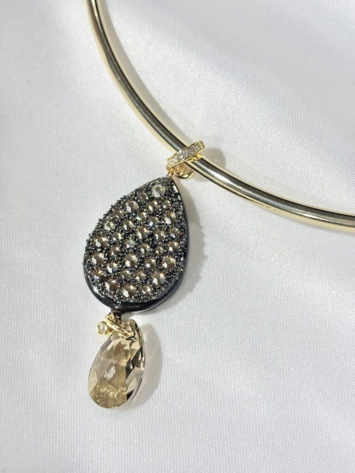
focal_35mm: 52
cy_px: 236
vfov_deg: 36.8
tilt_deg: -59.0
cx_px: 178
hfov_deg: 28.0
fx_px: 711
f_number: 1.6
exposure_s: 1/272
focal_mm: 5.96
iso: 32
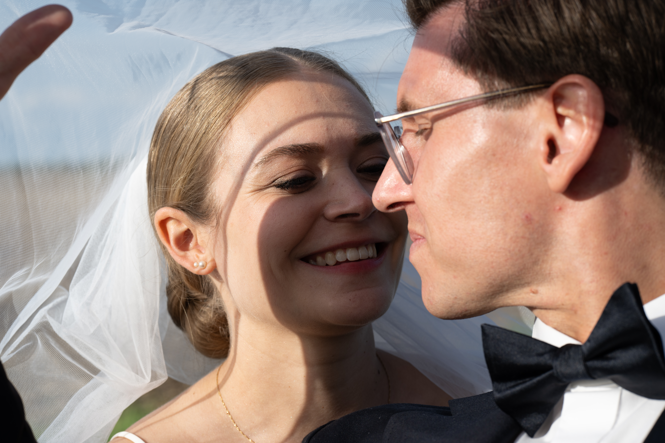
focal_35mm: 85
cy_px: 222
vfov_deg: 16.1
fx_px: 1570
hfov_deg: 23.9
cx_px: 332
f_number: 8
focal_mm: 85
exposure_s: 1/250
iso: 100
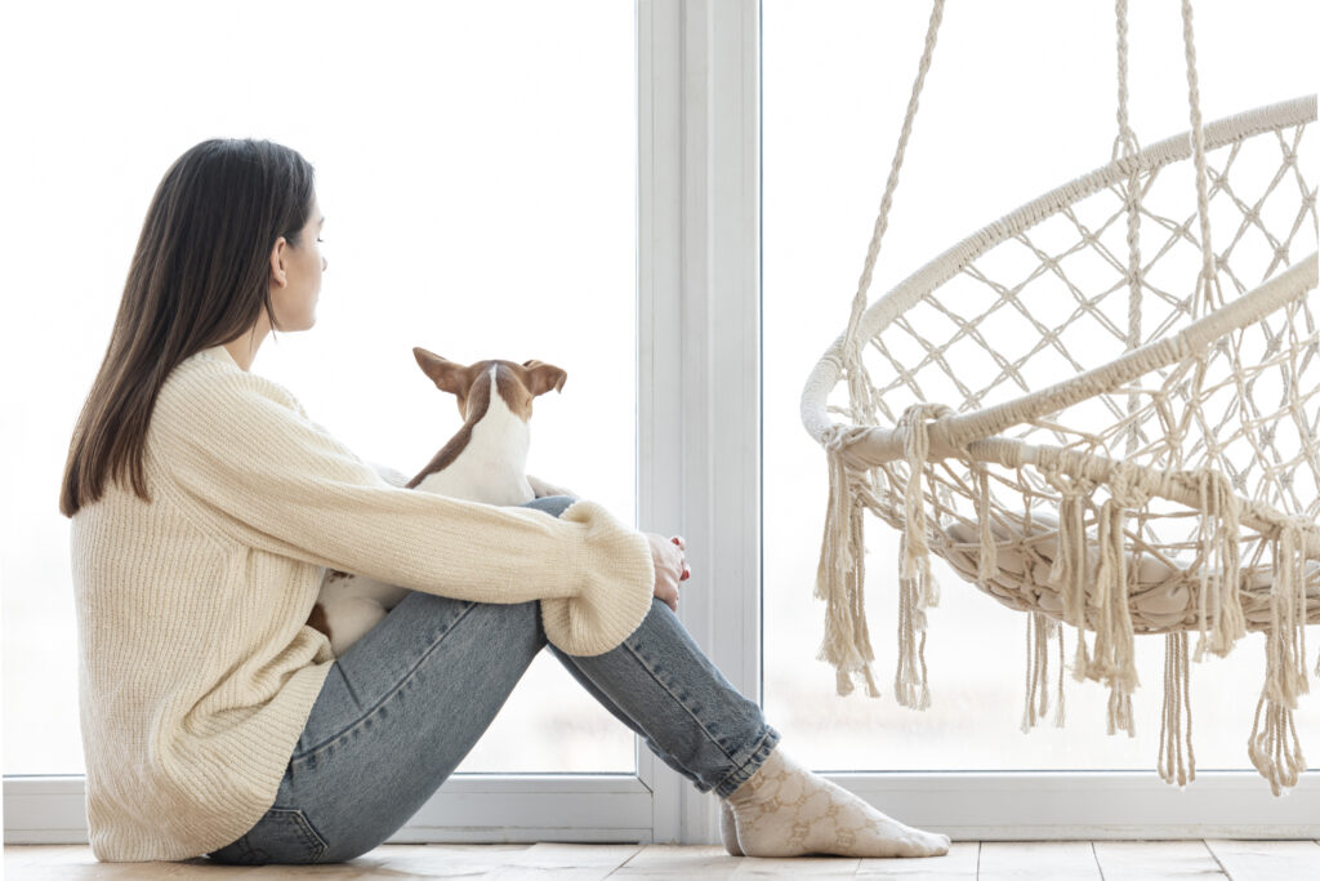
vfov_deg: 9.2
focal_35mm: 150
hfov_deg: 13.7
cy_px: 440
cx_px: 660
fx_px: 5500
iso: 500
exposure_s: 1/160
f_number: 4
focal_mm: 150
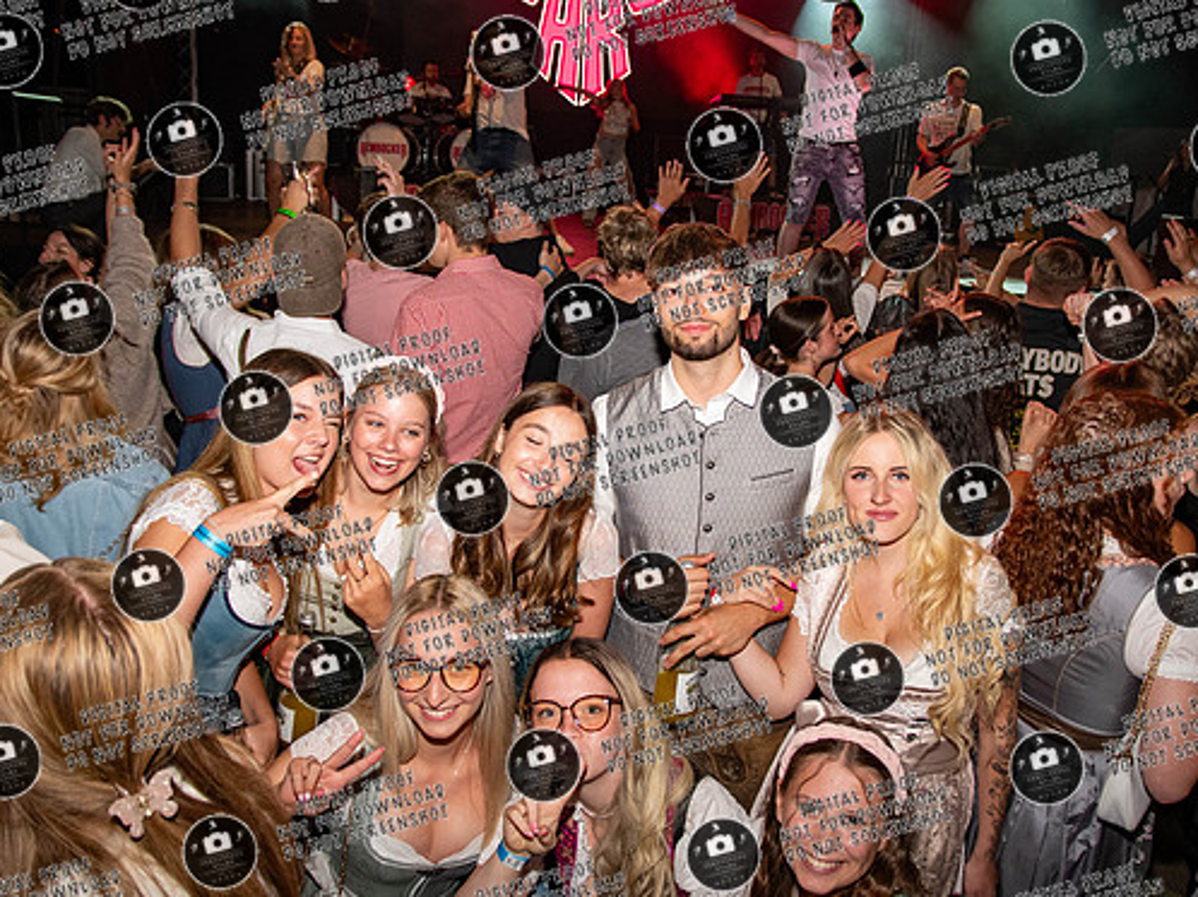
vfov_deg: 49.7
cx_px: 628
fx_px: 969
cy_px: 440
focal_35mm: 28
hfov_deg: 63.4
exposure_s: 1/640
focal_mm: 17
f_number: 3.5
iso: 800
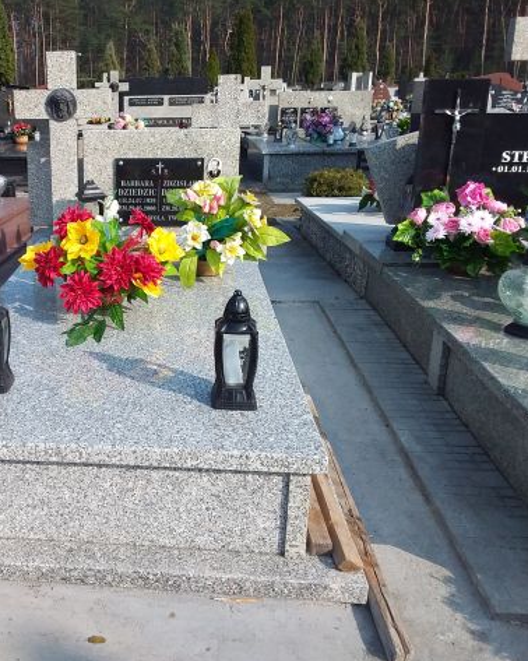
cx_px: 109
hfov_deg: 38.7
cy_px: 330
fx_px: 723
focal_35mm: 37
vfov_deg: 49.1
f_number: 1.9
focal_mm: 2.91
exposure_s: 1/1264
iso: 40
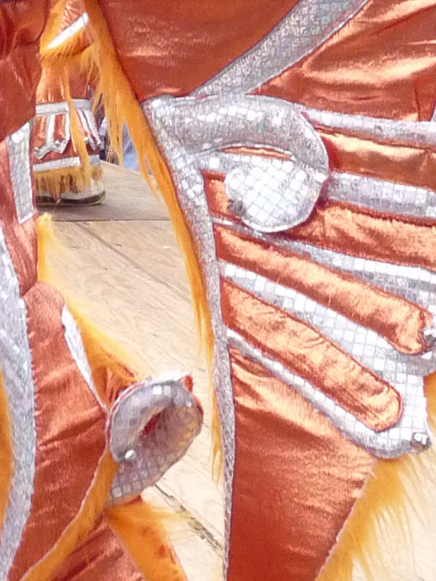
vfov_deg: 16.0
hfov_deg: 11.9
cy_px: 109
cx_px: -85
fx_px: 2048
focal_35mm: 122
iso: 320
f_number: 2.8
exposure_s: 1/250
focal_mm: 4.8
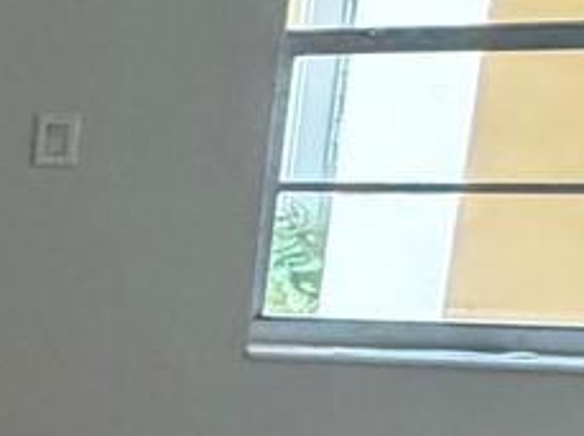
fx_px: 1651
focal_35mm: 98
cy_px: 329
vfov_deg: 15.0
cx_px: -1400
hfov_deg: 9.9
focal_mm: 2.22
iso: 320
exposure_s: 1/120
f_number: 2.2
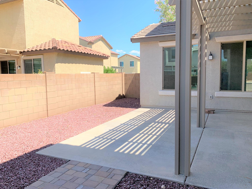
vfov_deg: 53.1
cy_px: 94
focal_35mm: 26
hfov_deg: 67.3
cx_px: 126
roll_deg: -1.9
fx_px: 189
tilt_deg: -5.5
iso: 25
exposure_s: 1/1779
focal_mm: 4.25
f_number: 1.8
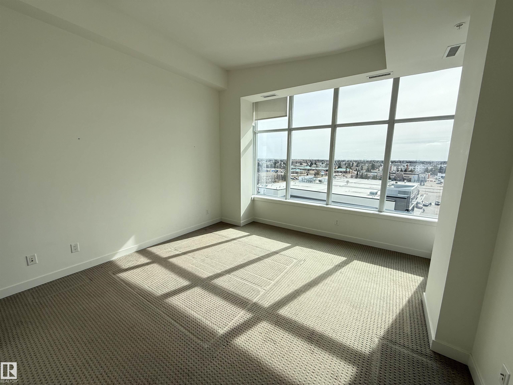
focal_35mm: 14
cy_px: 192
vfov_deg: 85.7
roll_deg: +1.4
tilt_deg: -6.5
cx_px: 256
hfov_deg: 102.1
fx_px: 207
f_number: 2.2
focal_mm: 2.22
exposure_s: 1/1211
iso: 64
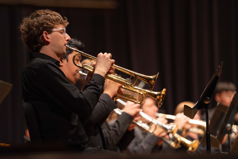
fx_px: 1322
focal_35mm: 200
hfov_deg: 10.3
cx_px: 119
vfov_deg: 6.9
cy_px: 80
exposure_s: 1/400
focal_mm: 200
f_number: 2.8
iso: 4000
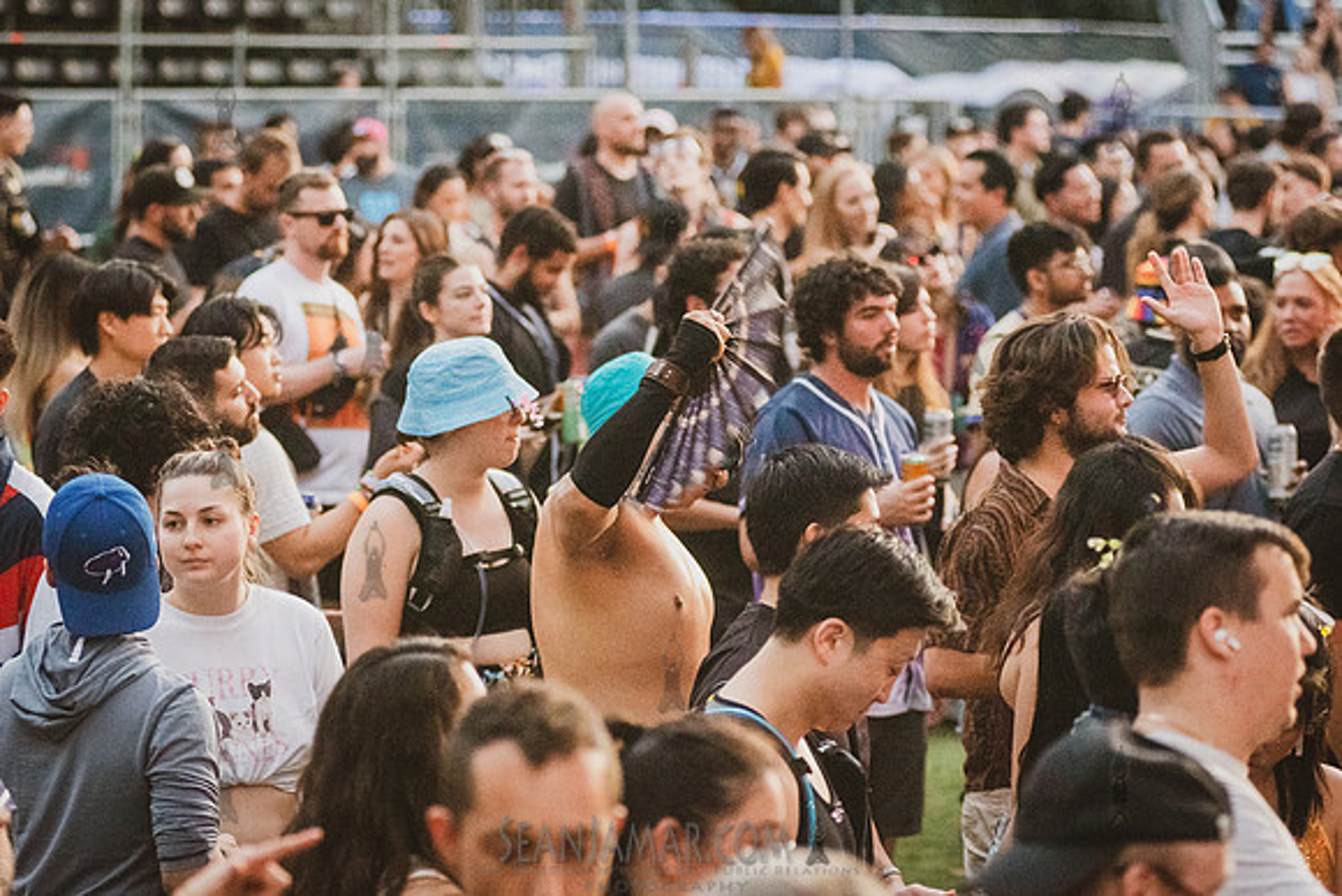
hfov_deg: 15.7
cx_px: 590
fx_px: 4857
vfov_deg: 10.5
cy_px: 489
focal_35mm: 130
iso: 6400
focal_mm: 105
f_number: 3.5
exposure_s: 1/250
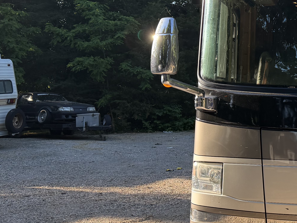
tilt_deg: +3.2
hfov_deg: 26.2
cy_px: 60
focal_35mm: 69
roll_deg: +0.4
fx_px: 592
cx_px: 320
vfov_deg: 21.2
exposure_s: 1/943
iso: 100
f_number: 1.78
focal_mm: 6.76
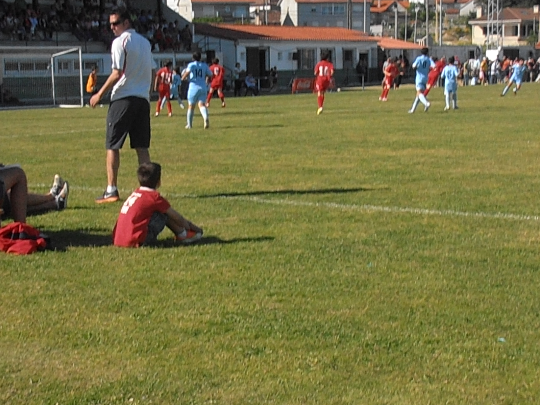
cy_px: 202
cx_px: 270
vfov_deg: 16.8
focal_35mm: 88
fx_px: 1373
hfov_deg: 22.3
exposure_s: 1/320
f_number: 13
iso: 400
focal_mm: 15.51
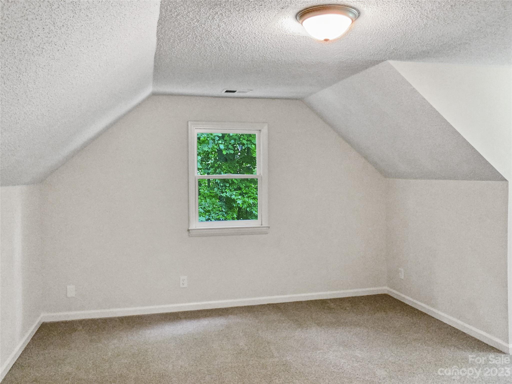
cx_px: 256
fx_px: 429
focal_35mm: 29
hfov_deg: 61.7
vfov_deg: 48.2
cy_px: 192
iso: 160
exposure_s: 1/60
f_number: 1.8
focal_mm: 3
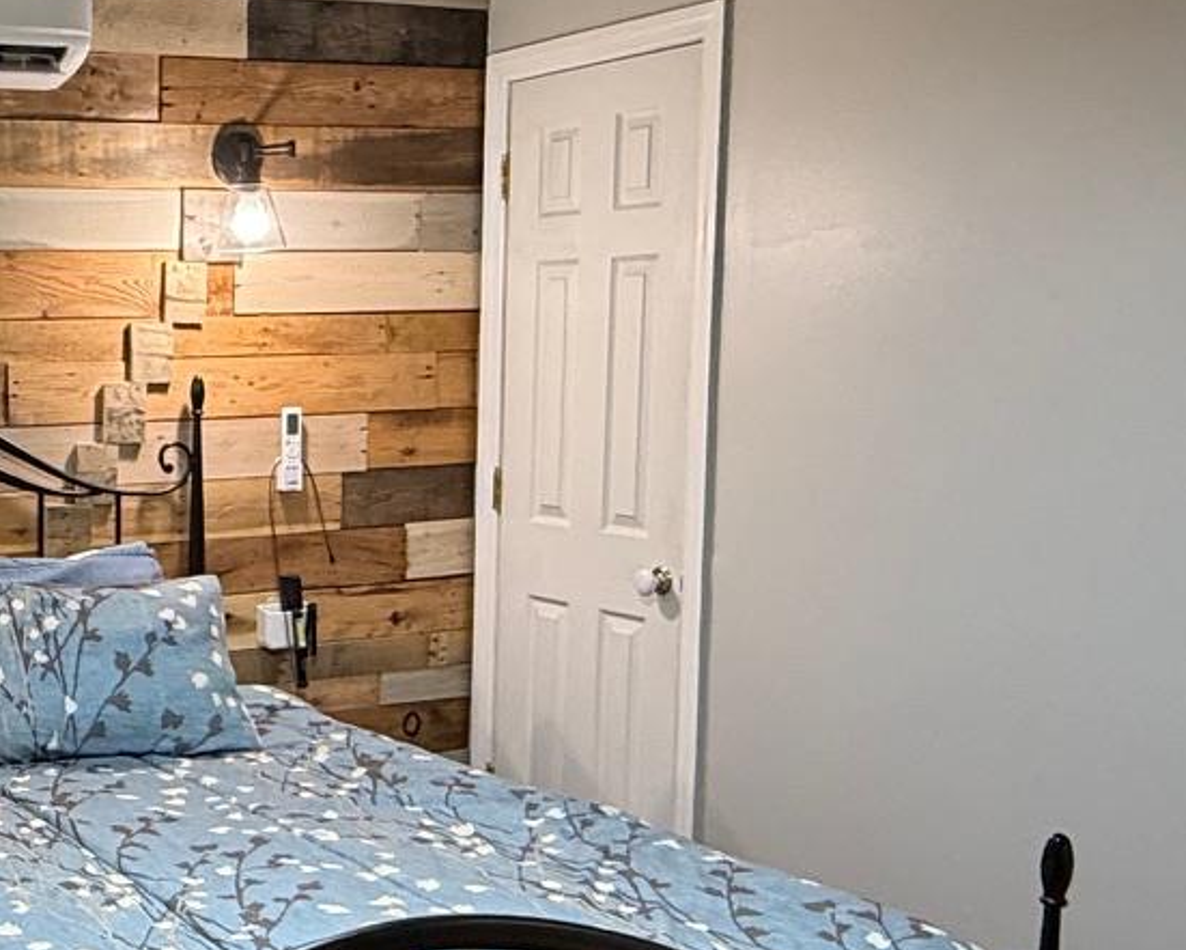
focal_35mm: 50
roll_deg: +1.9
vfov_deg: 30.1
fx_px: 1755
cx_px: -4
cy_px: 601
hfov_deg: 34.0
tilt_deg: -7.2
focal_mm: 2.22
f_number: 2.2
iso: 320
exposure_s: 1/67
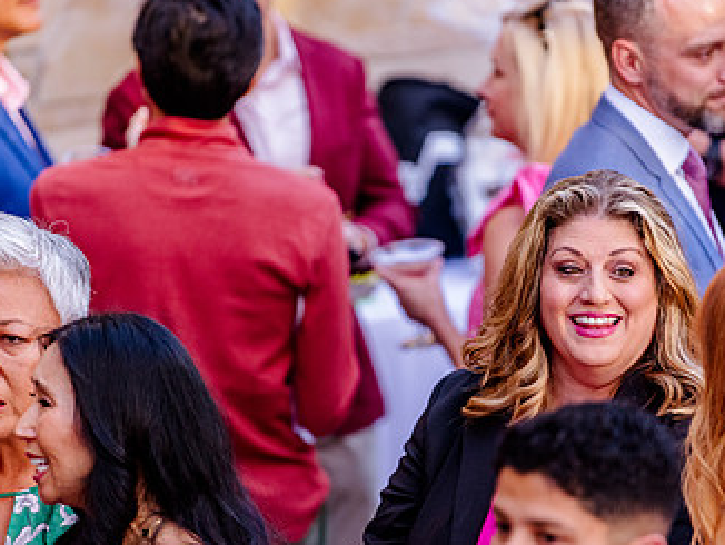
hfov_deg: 5.8
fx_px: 7168
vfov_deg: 4.4
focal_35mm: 342
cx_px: 383
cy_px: 326
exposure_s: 1/320
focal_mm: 200
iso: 1000
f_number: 2.8
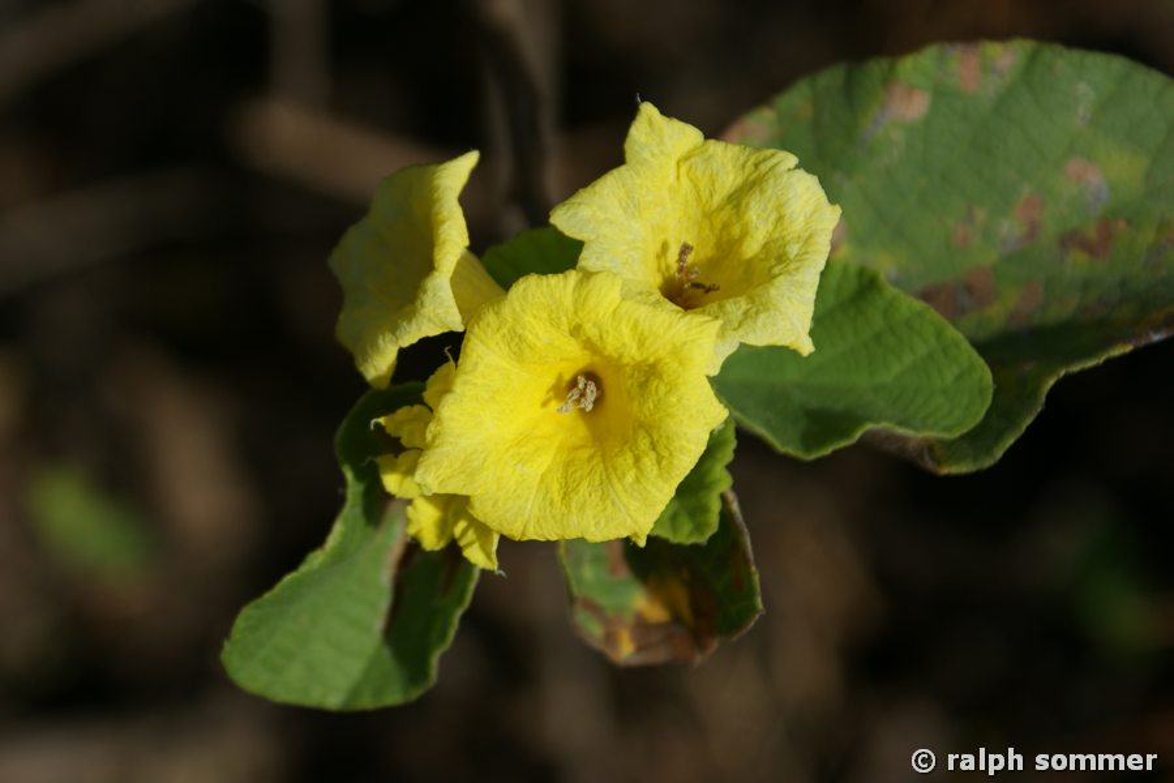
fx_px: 3424
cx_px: 587
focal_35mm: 105
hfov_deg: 19.5
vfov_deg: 13.0
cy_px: 392
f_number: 6.3
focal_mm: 70
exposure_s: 1/640
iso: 100
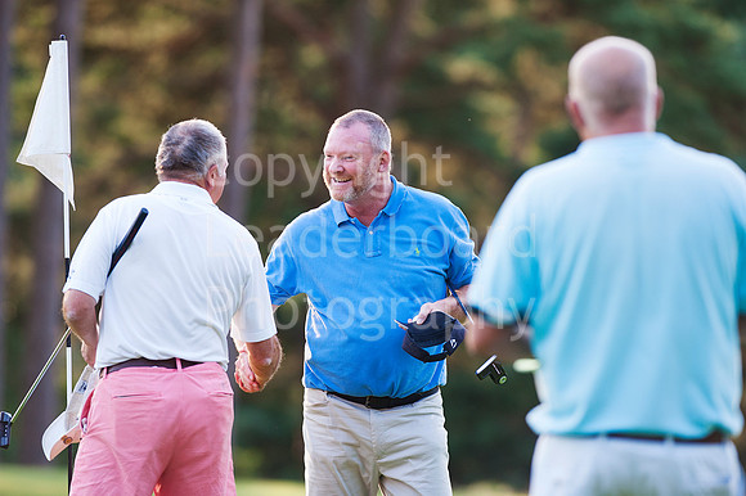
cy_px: 248
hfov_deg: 6.9
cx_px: 373
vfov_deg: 4.6
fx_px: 6213
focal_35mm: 300
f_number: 5.6
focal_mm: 300
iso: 800
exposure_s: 1/500
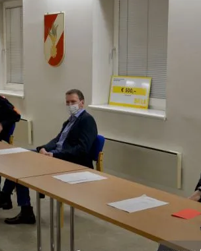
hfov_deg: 21.3
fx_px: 535
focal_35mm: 72
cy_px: 127
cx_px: 102
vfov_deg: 26.4
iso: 720
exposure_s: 1/60
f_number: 4.2
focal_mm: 30
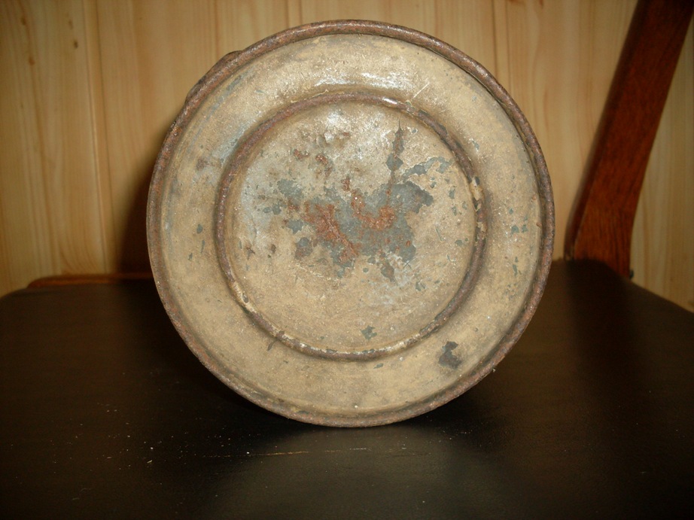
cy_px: 260
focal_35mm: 38
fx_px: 762
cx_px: 347
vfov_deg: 37.7
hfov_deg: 49.0
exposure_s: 1/45
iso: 100
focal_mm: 6.3
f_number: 2.8
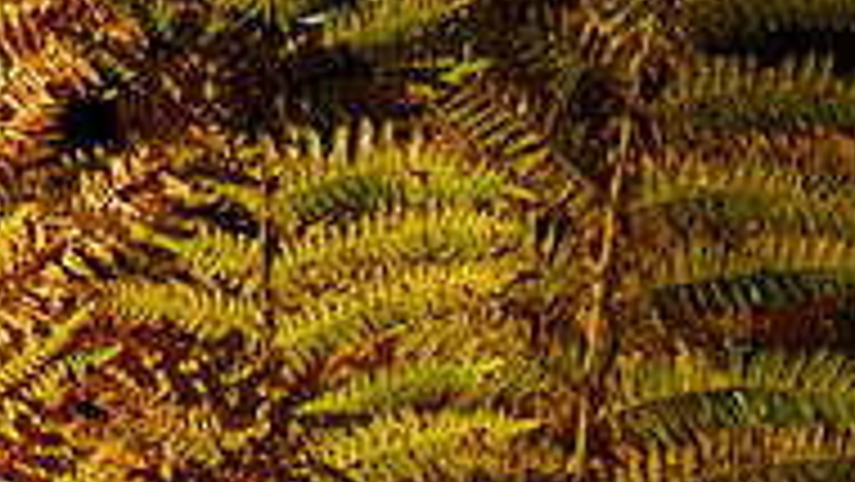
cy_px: 363
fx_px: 9071
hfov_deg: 5.4
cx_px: -162
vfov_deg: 3.0
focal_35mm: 400
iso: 200
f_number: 7.1
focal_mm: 60
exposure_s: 1/500
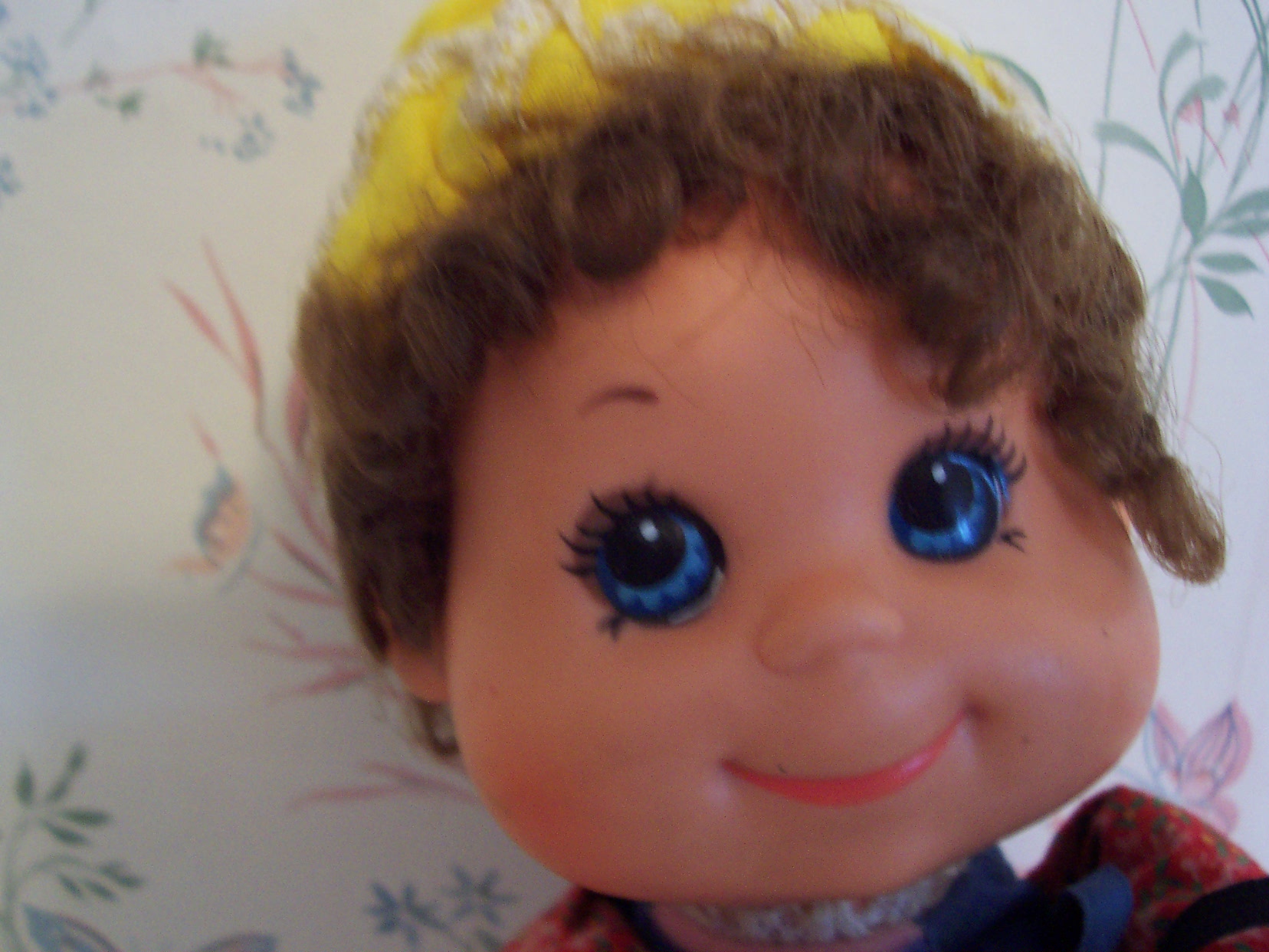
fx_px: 1356
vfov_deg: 38.7
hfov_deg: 50.1
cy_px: 476
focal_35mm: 37
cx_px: 634
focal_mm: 5.6
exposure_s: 1/10
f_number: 2.8
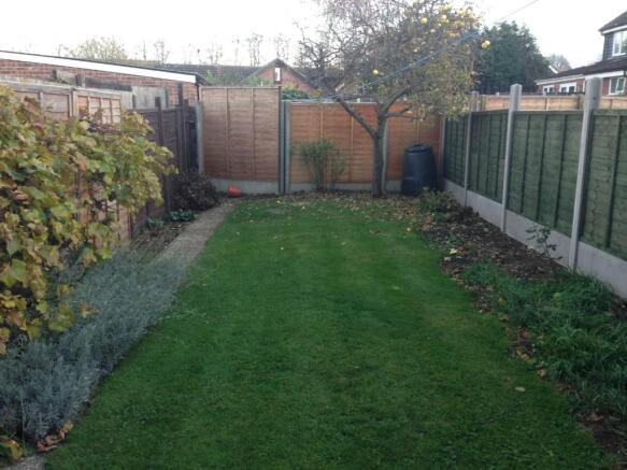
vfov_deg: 42.9
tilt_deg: -11.4
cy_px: 235
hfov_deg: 55.4
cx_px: 314
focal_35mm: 33
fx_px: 598
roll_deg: -0.7
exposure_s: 1/20
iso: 64
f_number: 2.4
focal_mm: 4.12
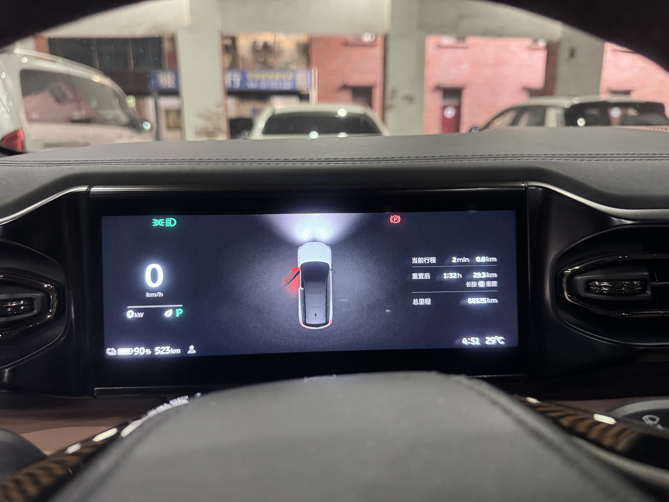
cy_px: 251
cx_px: 334
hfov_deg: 71.6
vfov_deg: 56.8
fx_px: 464
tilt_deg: -13.9
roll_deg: +0.5
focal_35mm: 24
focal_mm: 6.76
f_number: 1.78
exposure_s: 1/53
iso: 800
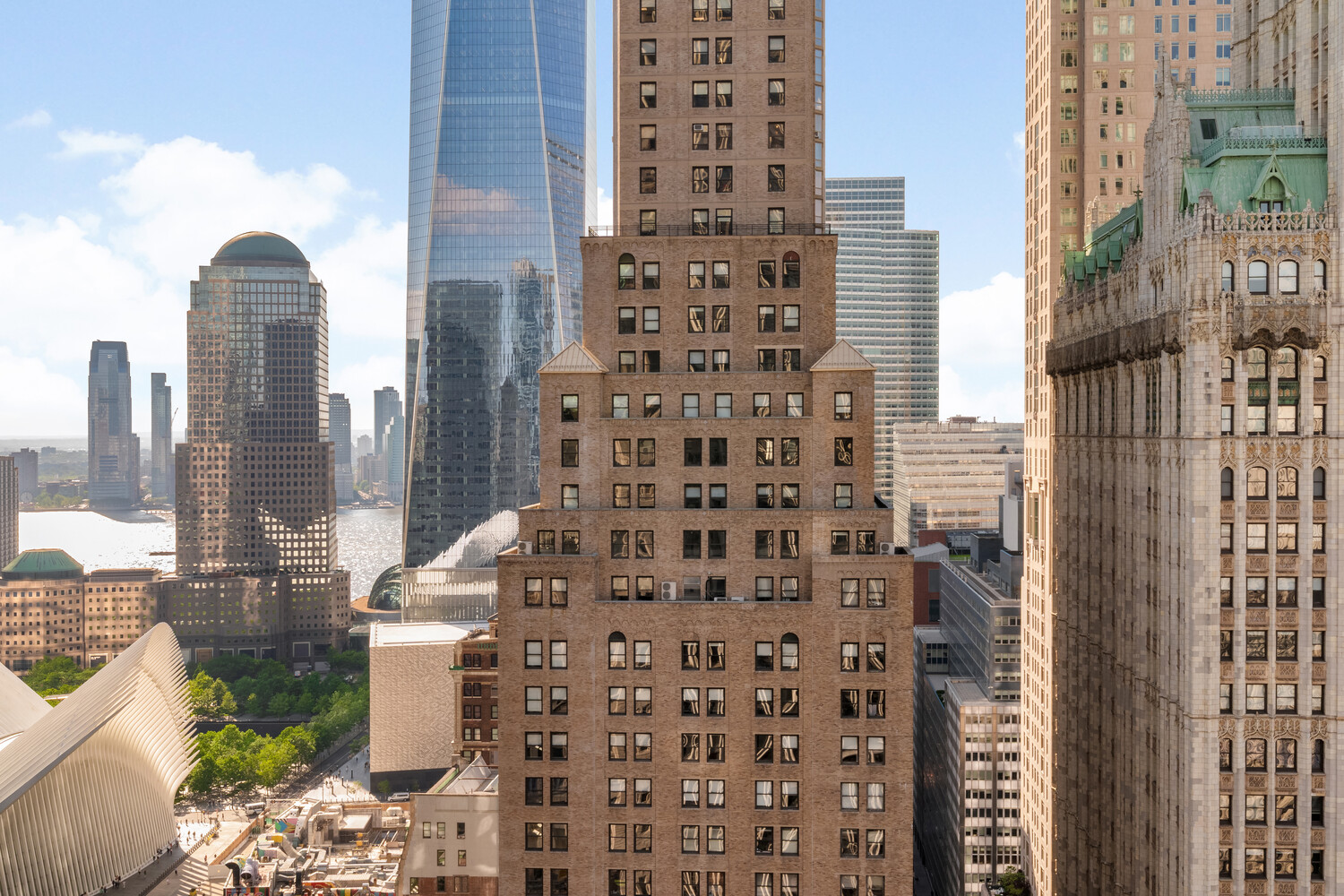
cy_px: 448
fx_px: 1344
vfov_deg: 36.9
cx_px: 672
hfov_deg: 53.1
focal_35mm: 36
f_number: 22
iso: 500
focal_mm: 36
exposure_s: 1/50
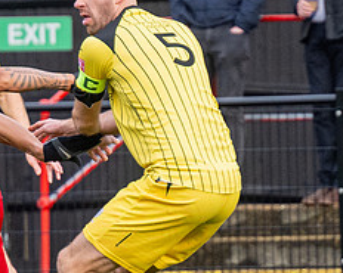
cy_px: 147
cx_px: -168
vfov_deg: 1.3
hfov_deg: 1.6
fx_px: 12329
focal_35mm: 1216
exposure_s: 1/1600
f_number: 4
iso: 800
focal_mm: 210
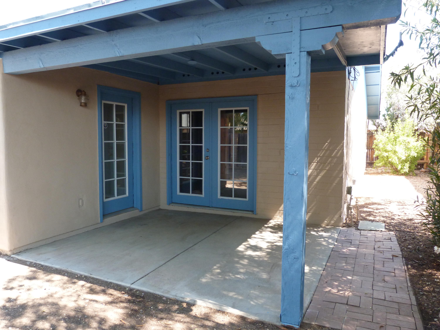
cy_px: 165
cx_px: 220
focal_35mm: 25
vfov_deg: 54.9
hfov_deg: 69.4
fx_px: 318
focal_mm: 4.5
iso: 200
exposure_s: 1/125
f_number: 3.2
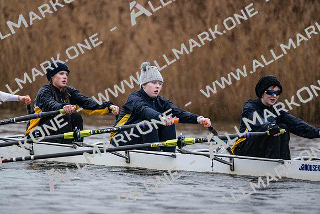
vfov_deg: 3.4
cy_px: 107
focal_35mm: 400
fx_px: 3556
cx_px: 160
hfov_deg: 5.2
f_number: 4.5
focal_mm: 400
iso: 10000
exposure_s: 1/1600
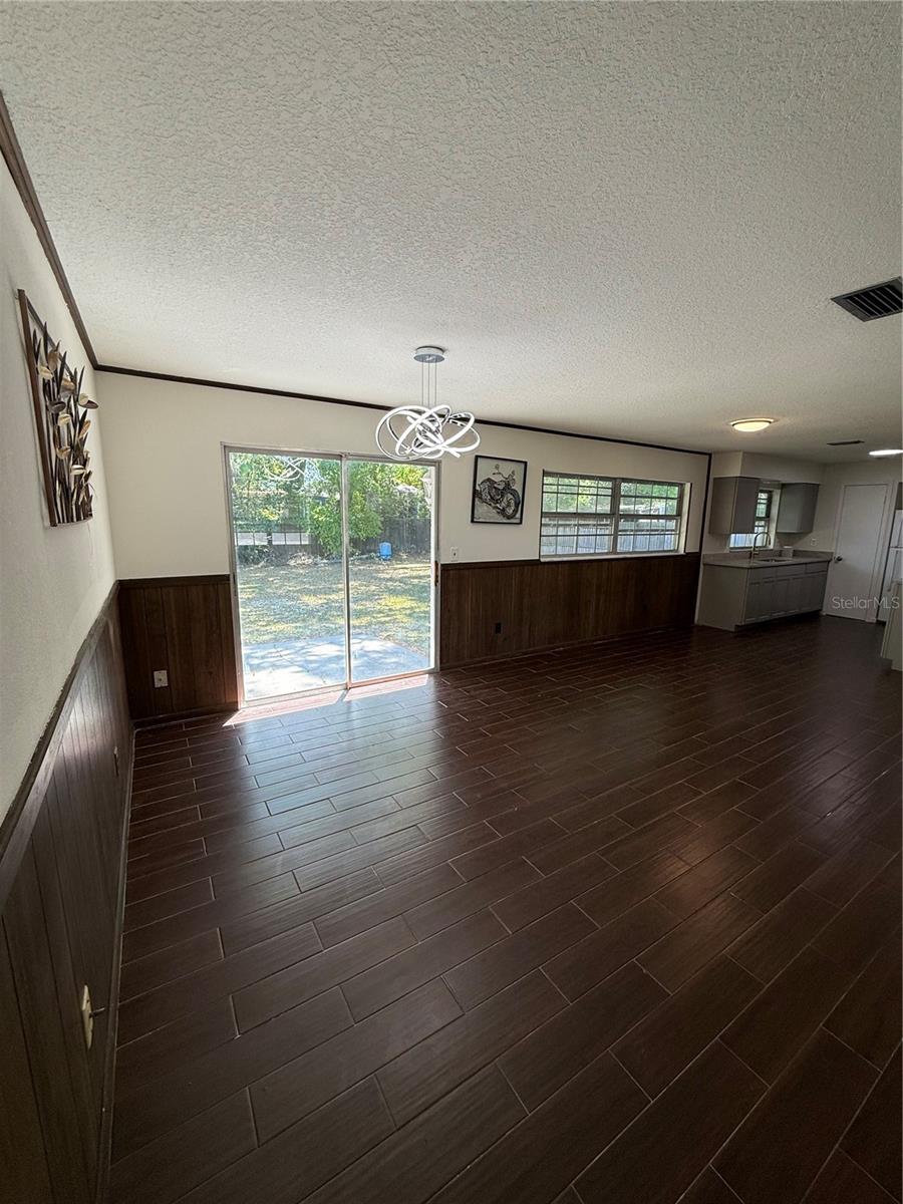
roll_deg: -0.7
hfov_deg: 85.7
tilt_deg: -9.4
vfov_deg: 102.1
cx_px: 452
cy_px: 602
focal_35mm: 14
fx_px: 487
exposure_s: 1/120
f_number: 2.2
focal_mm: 2.22
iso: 64
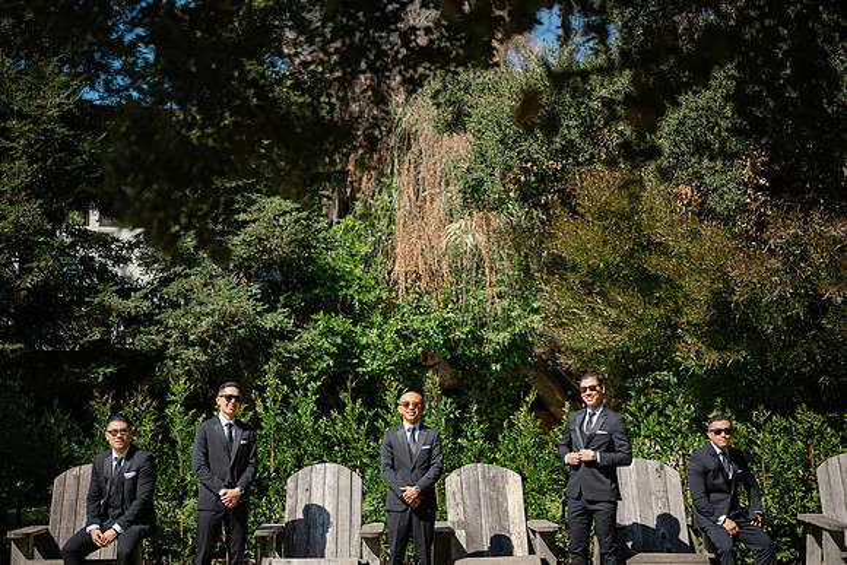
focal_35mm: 50
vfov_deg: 27.0
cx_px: 424
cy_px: 282
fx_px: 1177
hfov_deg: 39.6
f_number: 1.8
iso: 64
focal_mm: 50
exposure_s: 1/6400
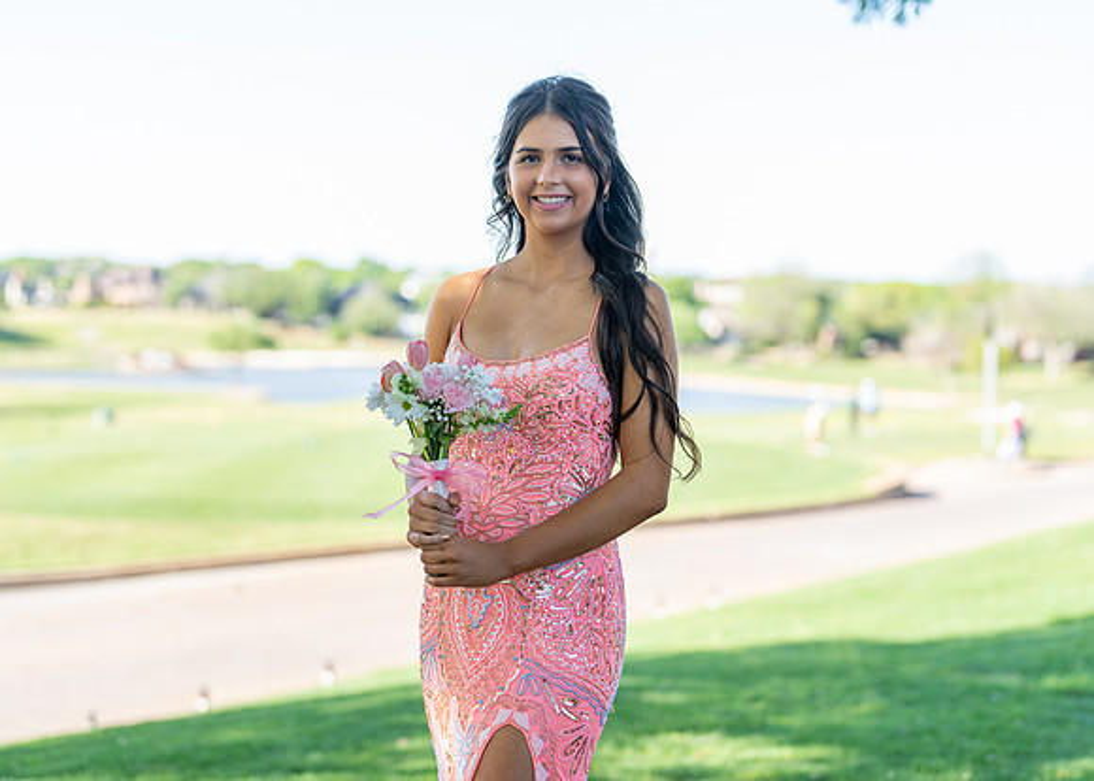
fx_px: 1783
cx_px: 542
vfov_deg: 24.7
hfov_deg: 34.1
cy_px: 355
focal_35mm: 57
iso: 160
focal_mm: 50
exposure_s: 1/1000
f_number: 1.8
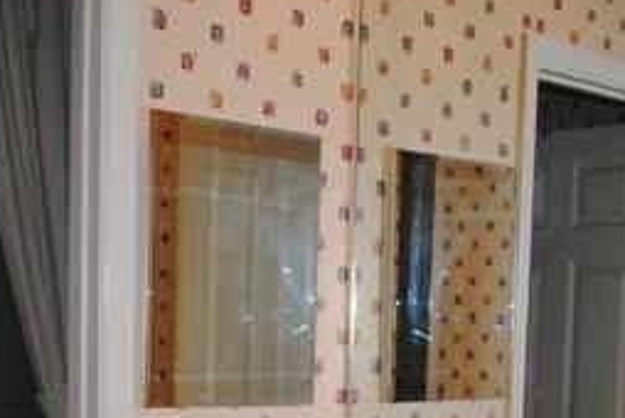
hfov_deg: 29.5
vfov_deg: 19.4
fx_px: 1182
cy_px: 438
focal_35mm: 68
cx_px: 396
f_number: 3.5
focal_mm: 18
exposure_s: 1/60
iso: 200
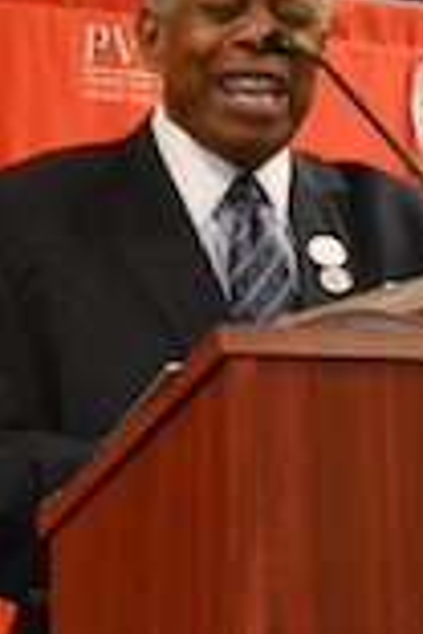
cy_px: 226
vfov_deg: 16.6
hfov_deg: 11.1
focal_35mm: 123
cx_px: 256
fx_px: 2168
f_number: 5.6
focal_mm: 20
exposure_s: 1/60
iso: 3200
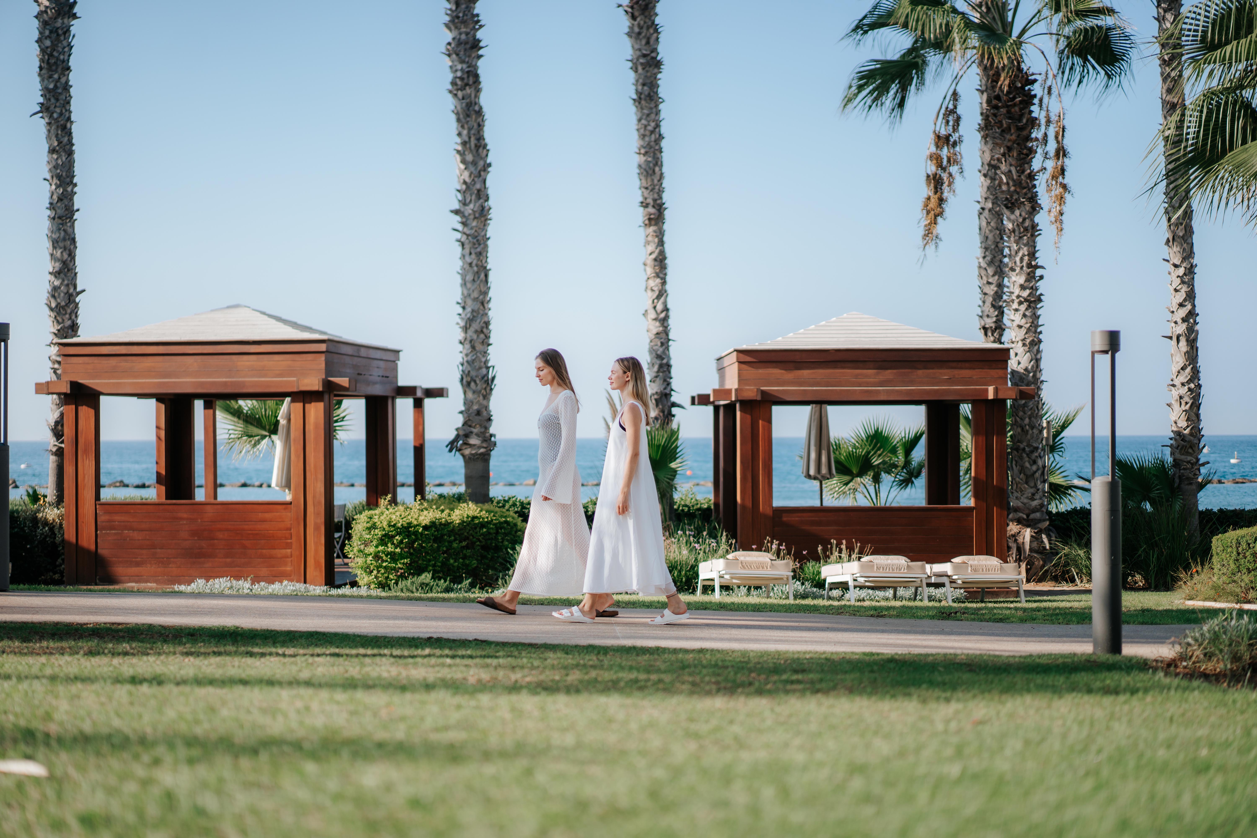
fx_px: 1920
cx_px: 628
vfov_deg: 24.6
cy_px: 419
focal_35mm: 55
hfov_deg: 36.2
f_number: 1.8
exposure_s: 1/2500
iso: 100
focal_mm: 55
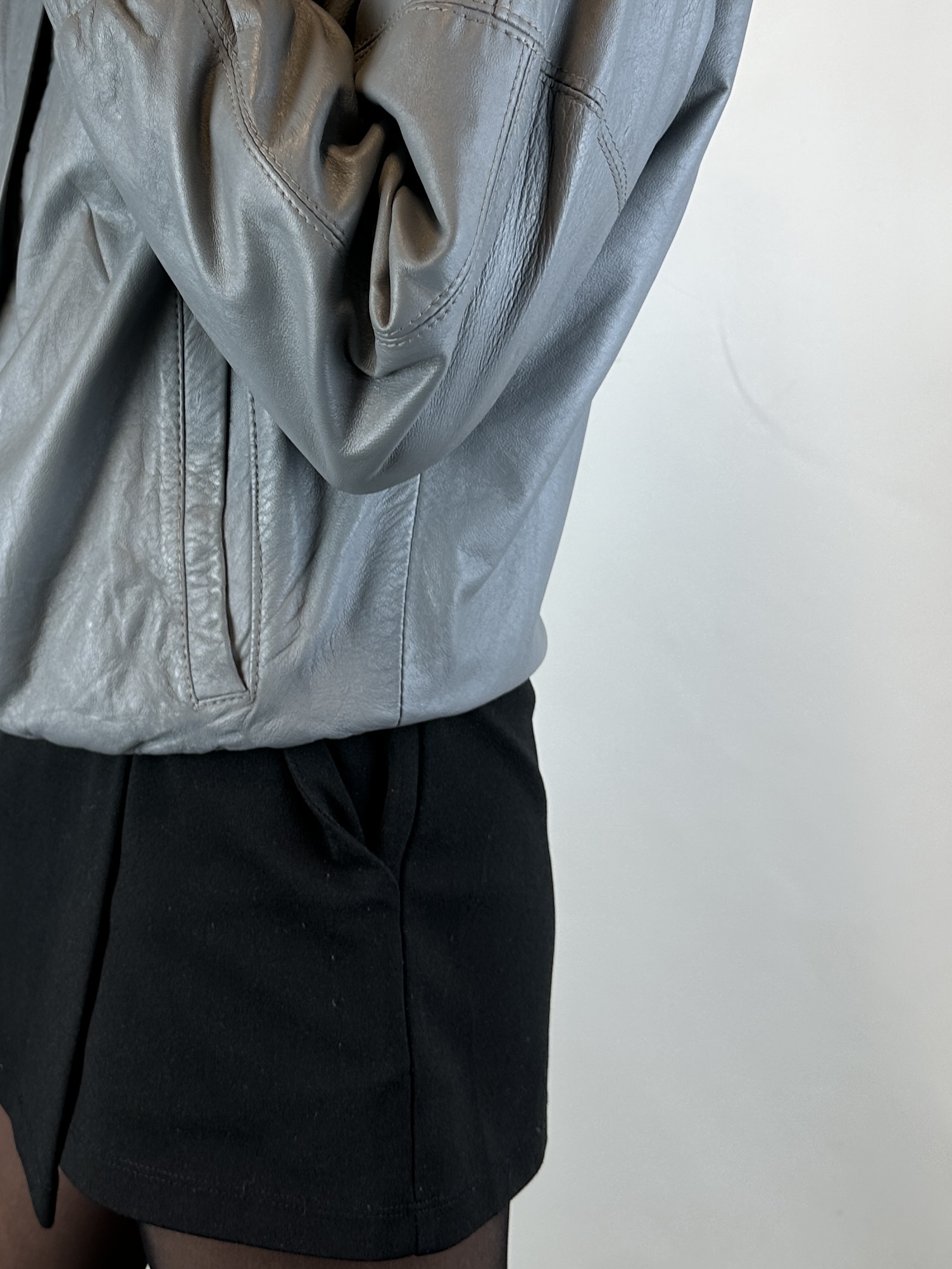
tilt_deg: -6.2
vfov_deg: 46.3
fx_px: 1430
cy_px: 333
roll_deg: +0.9
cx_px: 327
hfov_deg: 36.5
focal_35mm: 39
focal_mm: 6.86
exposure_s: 1/116
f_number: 1.78
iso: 50
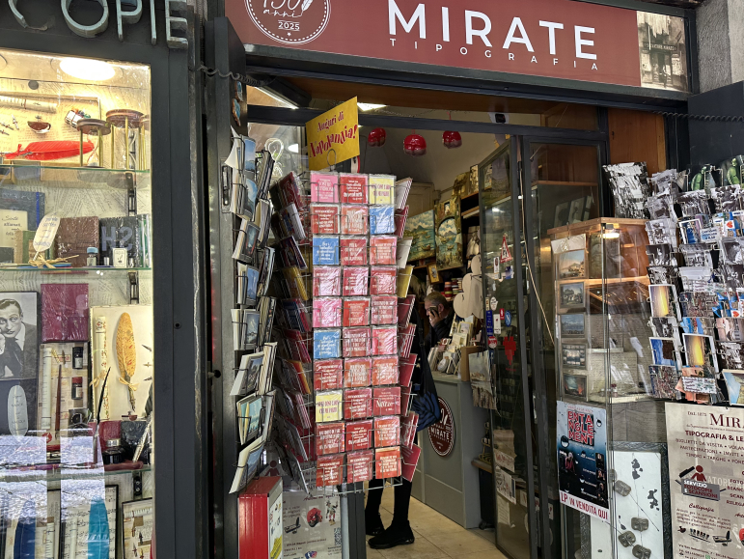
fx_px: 602
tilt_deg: +2.8
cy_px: 291
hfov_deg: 63.4
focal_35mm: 28
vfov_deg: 49.8
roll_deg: +1.6
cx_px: 356
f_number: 1.78
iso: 125
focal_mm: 6.86
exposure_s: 1/100
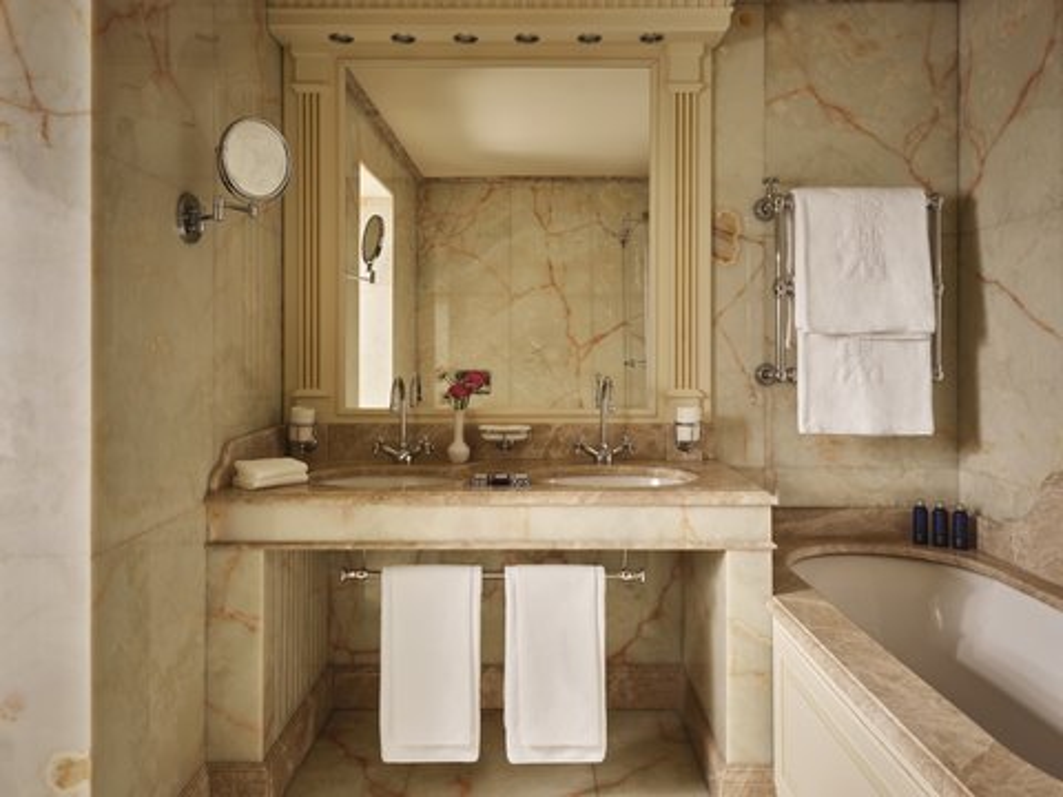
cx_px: 532
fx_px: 737
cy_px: 398
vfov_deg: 56.8
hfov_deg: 71.6
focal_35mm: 24
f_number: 11
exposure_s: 1
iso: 400
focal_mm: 30
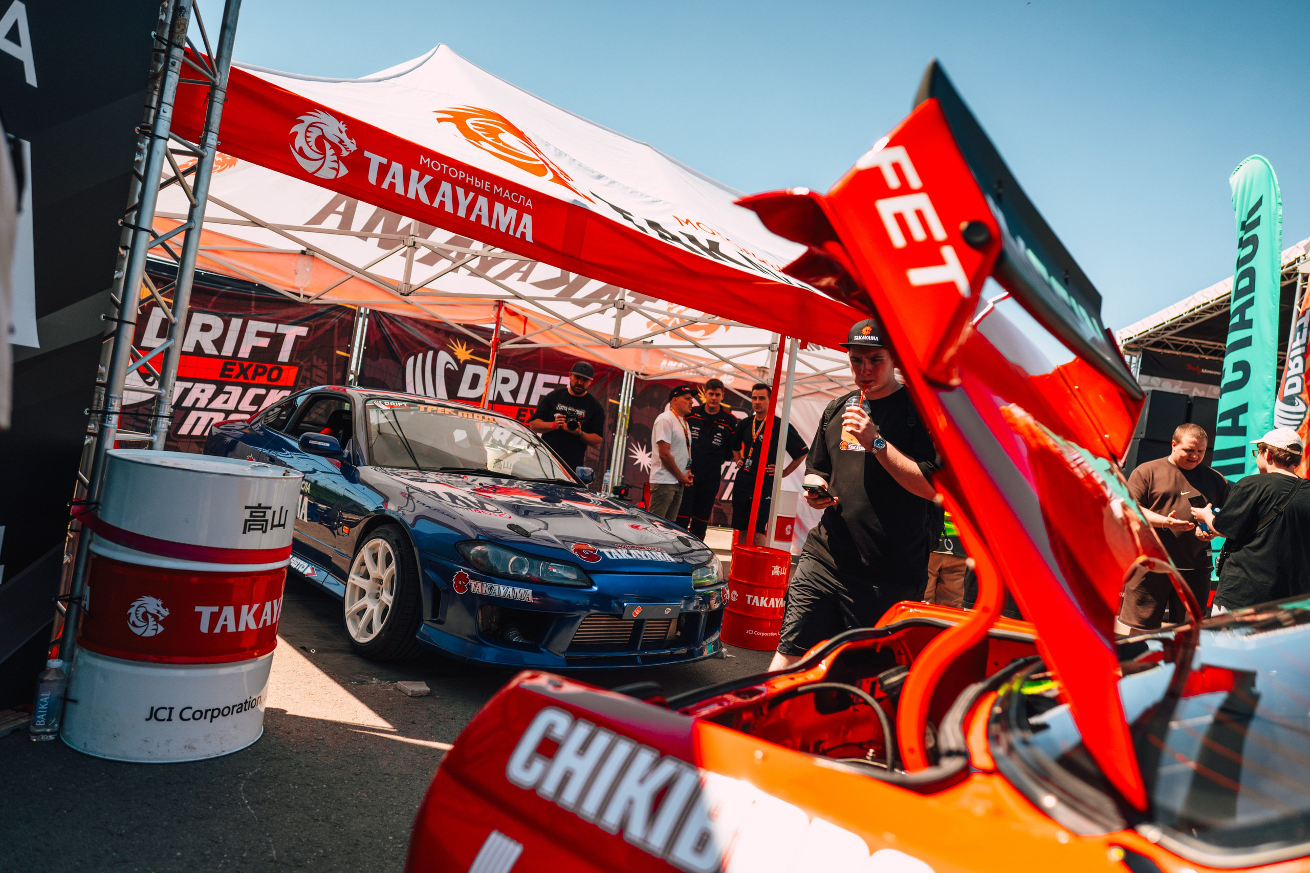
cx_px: 655
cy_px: 436
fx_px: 873
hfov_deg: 73.8
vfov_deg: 53.1
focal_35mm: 24
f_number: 2.5
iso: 640
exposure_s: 1/8000
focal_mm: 24
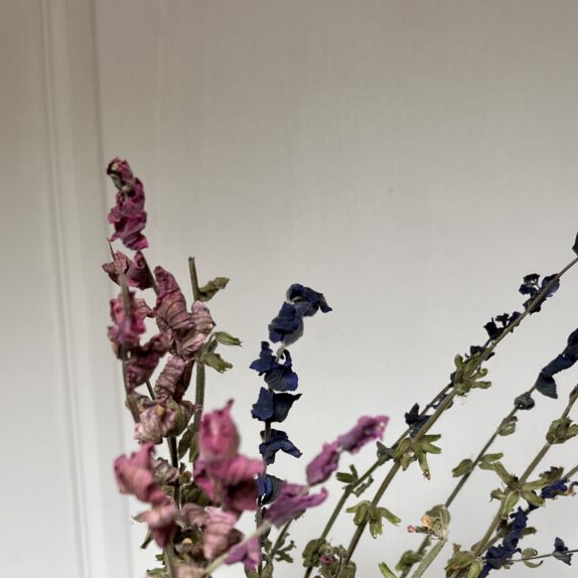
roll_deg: +1.3
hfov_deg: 40.6
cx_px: 364
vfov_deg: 38.6
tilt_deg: -8.2
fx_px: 775
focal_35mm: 41
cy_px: 500
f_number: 1.6
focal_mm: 5.1
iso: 100
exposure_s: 1/100
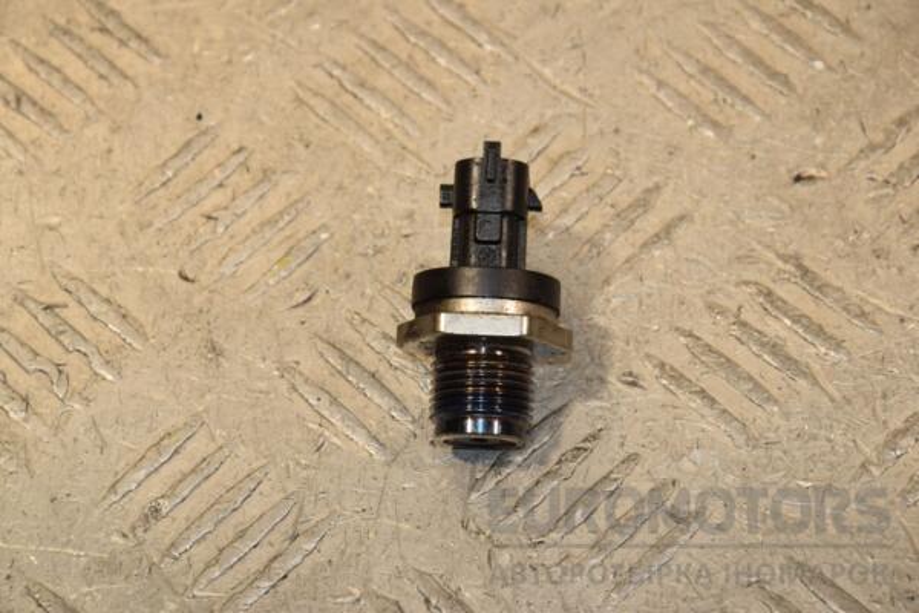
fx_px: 4020
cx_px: 460
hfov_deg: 13.0
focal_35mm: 158
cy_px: 306
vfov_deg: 8.7
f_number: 9
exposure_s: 1/200
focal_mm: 105
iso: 800
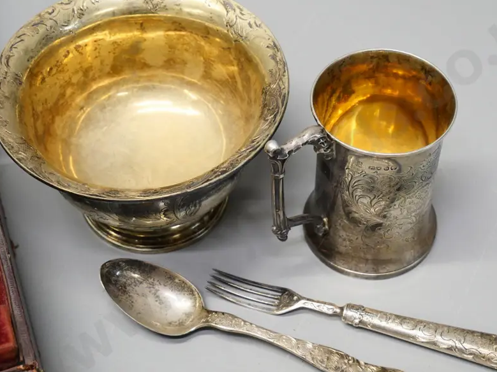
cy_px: 199
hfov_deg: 27.4
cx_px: 288
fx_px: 1019
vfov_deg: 20.7
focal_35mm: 71
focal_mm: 27
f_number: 5
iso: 800
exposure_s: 1/30
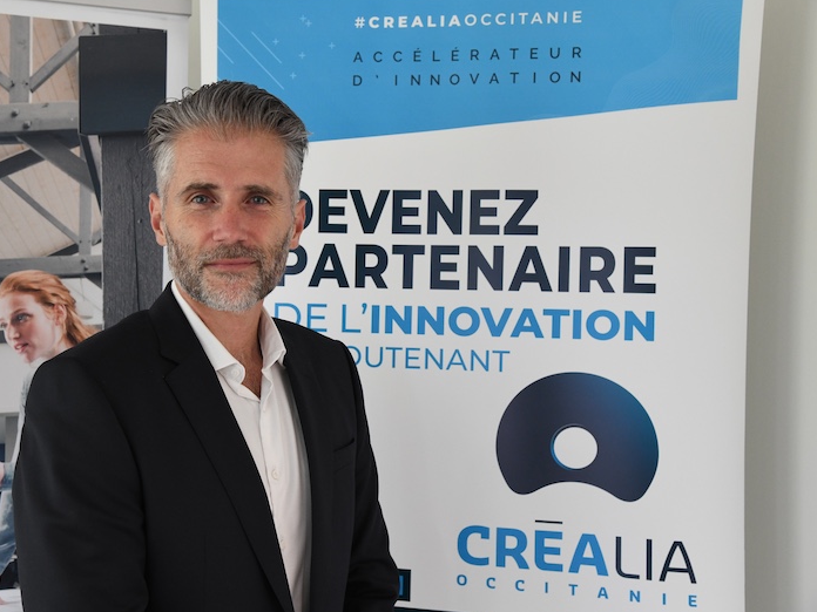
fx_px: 1251
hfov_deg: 36.1
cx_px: 350
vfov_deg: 27.5
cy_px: 304
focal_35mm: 53
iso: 2500
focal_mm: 48
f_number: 6.3
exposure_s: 1/50
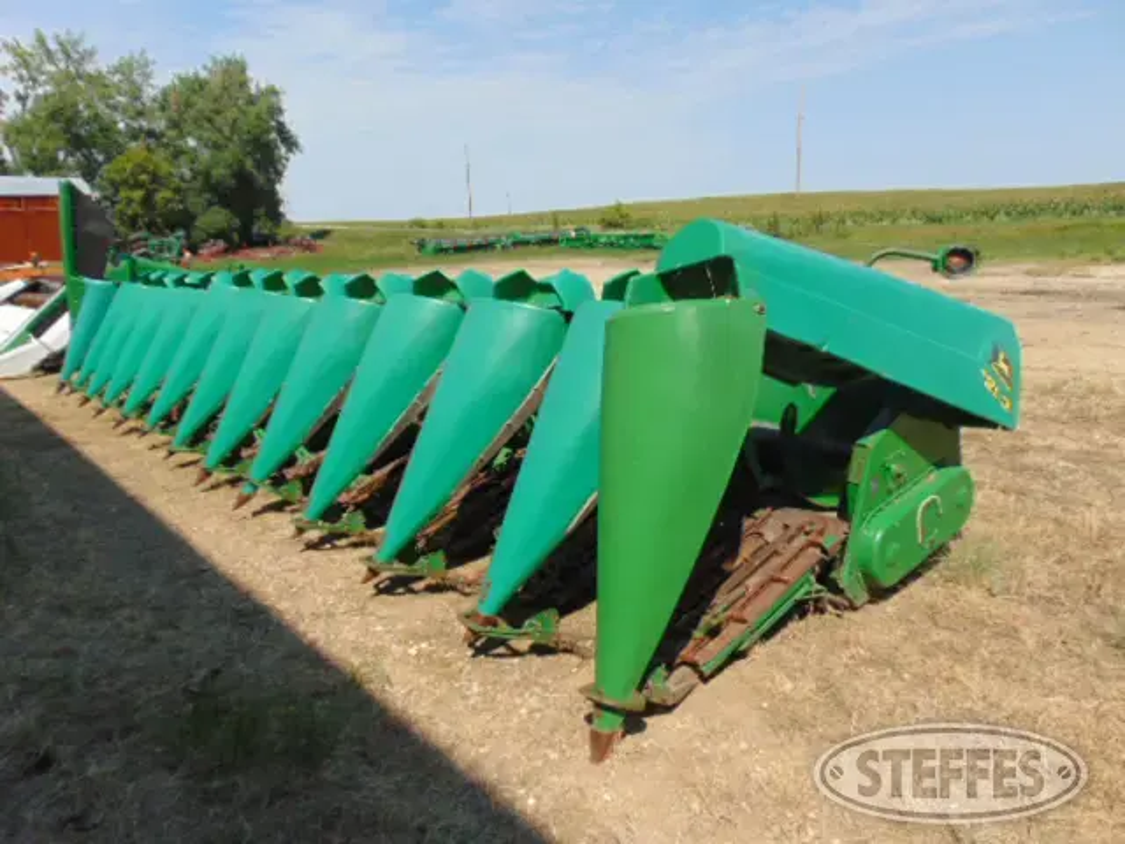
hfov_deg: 69.4
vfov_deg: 54.9
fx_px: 812
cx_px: 562
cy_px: 422
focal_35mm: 25
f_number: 7.7
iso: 80
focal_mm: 4.5
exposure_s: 1/250
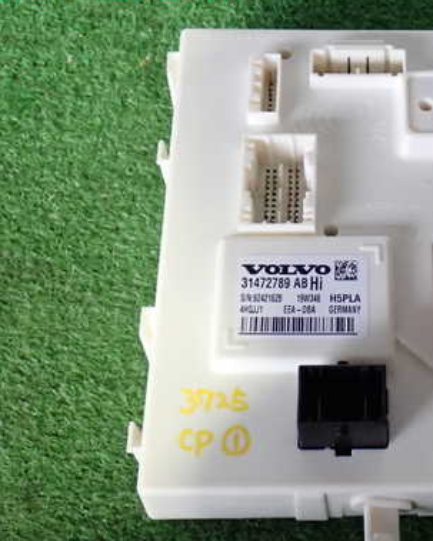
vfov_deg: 27.9
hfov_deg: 21.9
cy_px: 293
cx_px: 403
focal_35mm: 68
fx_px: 1090
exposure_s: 1/40
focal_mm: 7.84
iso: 800
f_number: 2.9
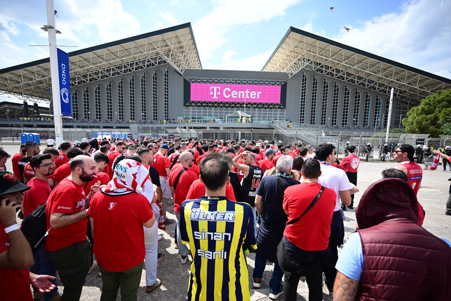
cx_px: 226
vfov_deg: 70.4
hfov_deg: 93.3
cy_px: 150
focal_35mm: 17
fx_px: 213
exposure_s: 1/800
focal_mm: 17
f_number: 3.2
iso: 80
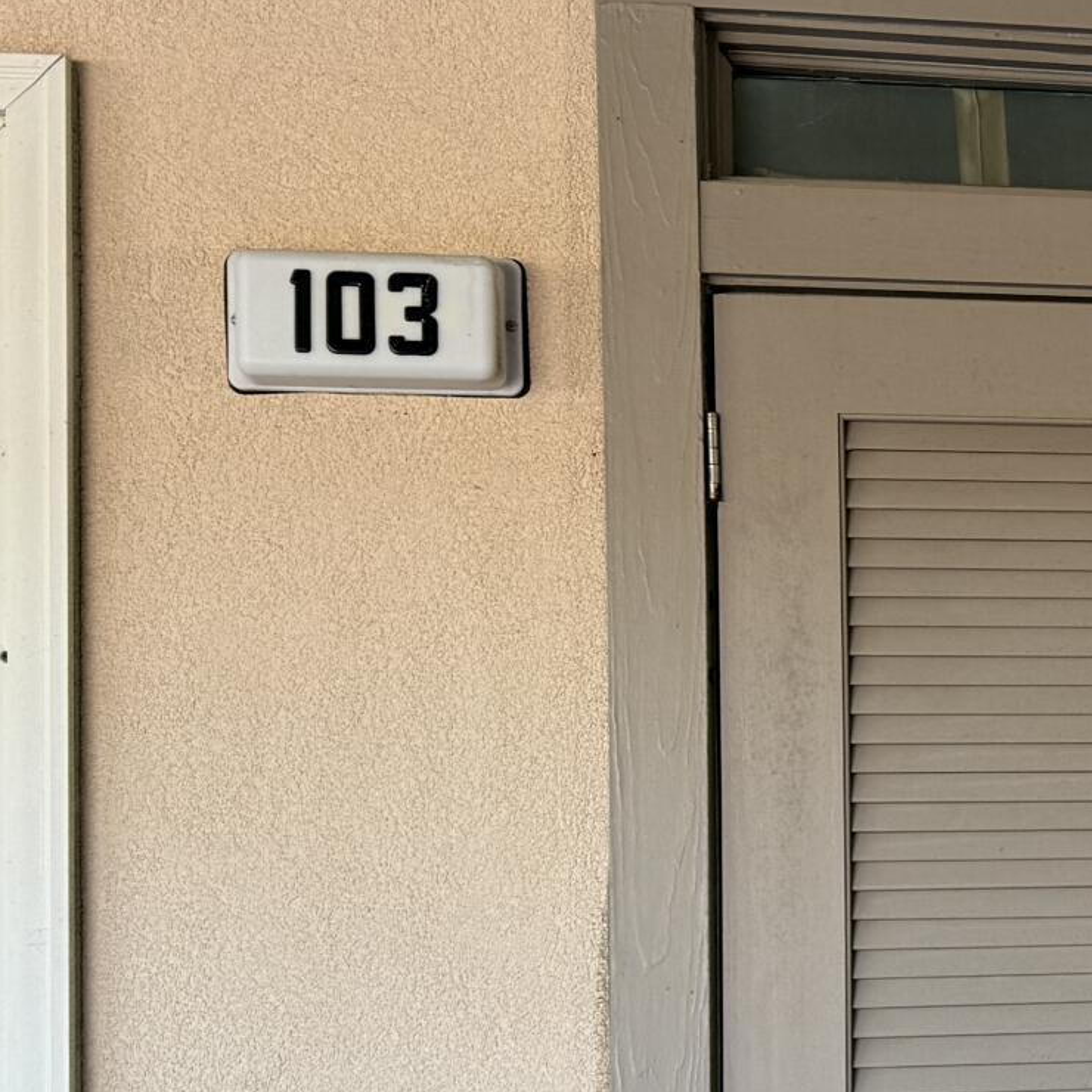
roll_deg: +0.9
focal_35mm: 86
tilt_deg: +1.6
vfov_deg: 20.0
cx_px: 1622
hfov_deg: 18.1
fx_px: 3069
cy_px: 819
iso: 64
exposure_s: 1/125
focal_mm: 6.76
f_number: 1.78
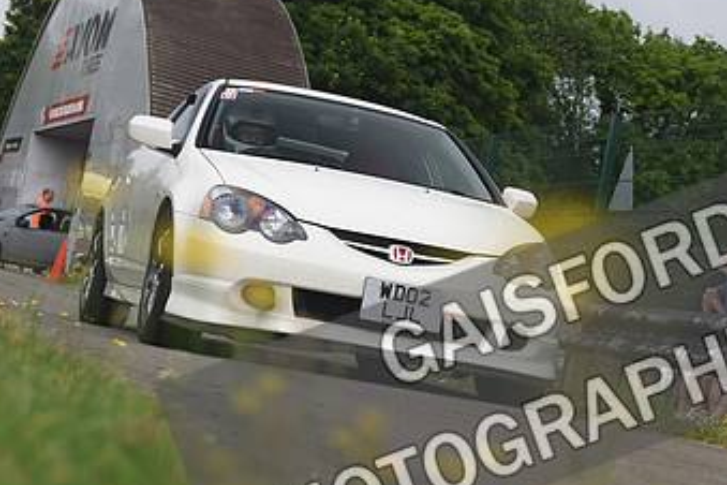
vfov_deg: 12.1
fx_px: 2282
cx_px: 585
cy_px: 349
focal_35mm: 113
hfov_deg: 17.9
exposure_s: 1/1000
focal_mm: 66
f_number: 5.6
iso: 640
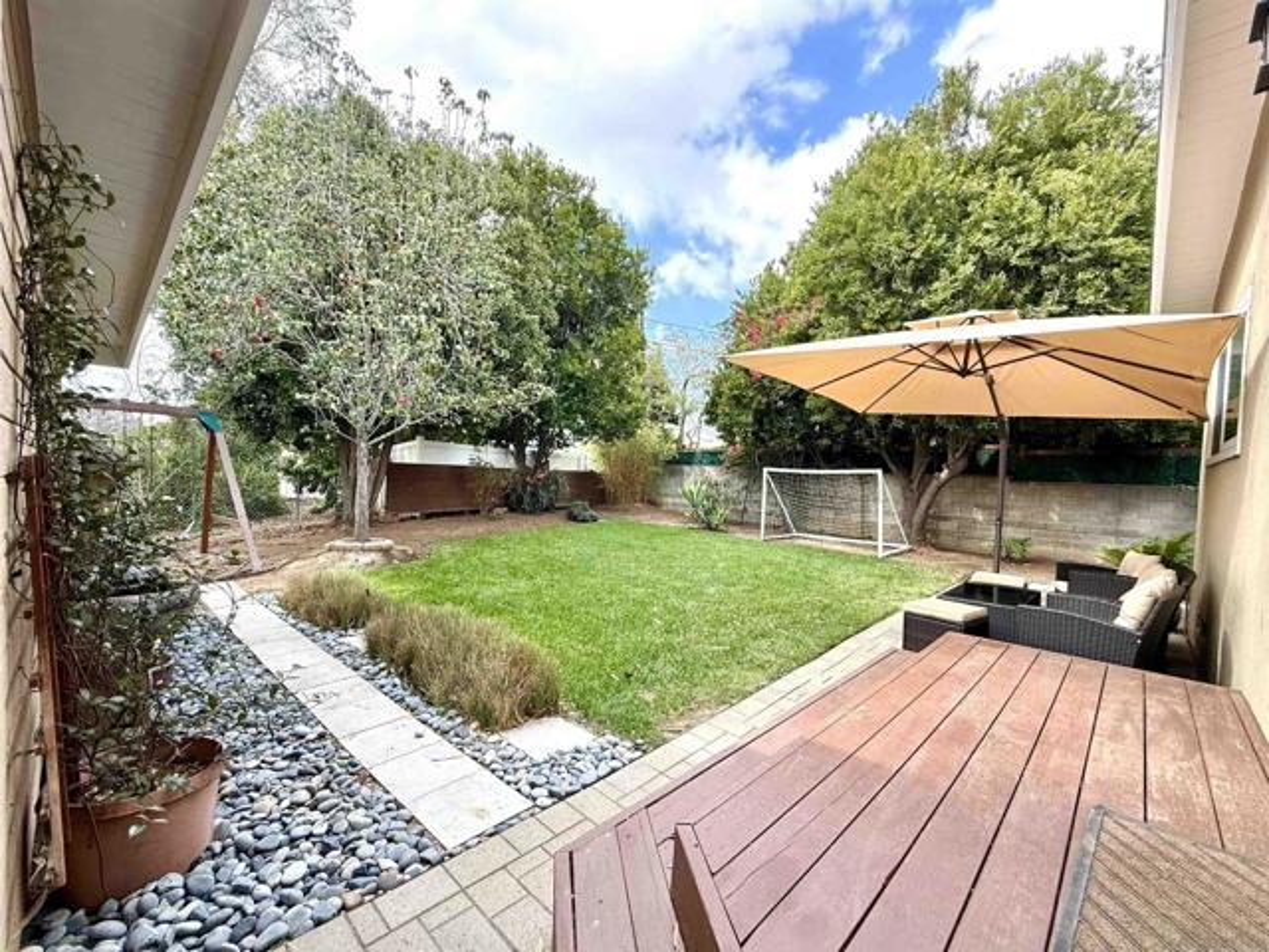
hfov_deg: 102.1
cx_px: 634
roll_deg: -2.4
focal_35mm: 14
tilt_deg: +0.0
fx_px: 513
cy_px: 476
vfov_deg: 85.7
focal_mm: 2.22
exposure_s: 1/274
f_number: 2.2
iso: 64
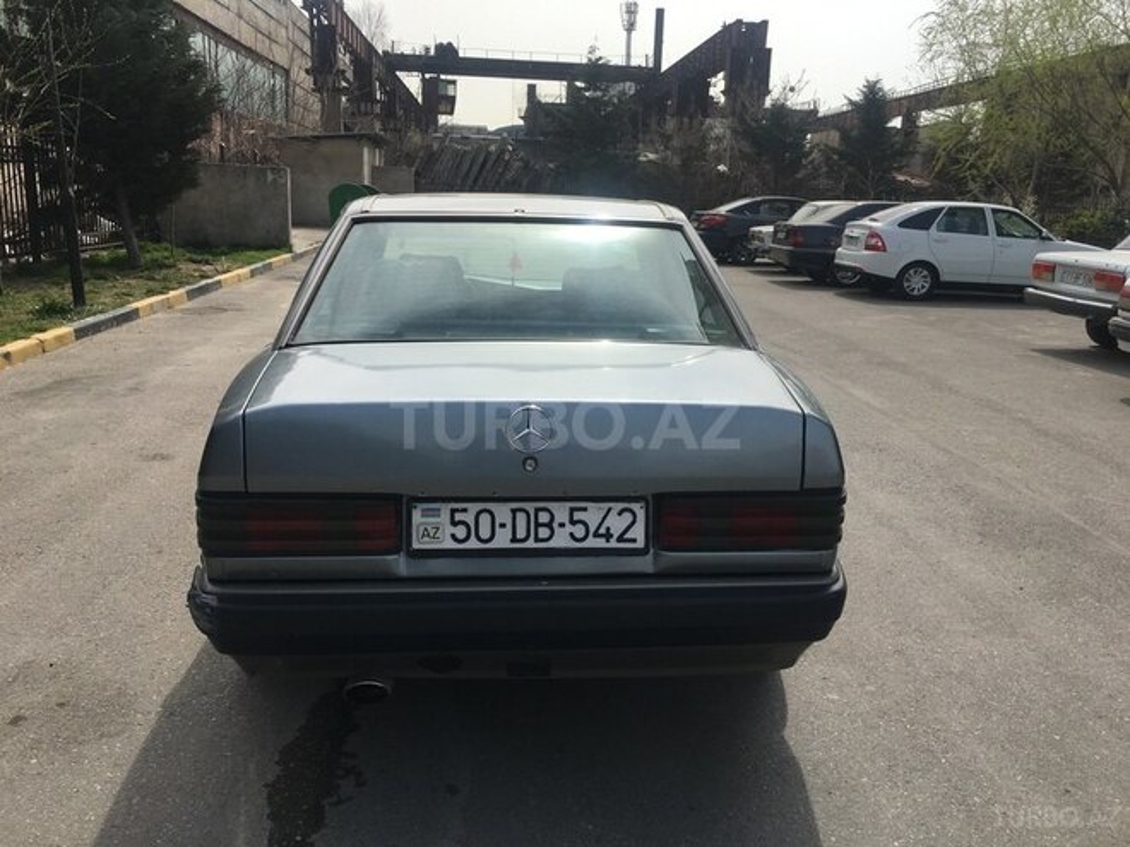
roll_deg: -2.8
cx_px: 565
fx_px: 947
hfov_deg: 61.7
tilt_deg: -12.5
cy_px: 424
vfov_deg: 48.2
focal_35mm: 29
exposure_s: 1/1399
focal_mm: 4.15
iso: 25
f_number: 2.2
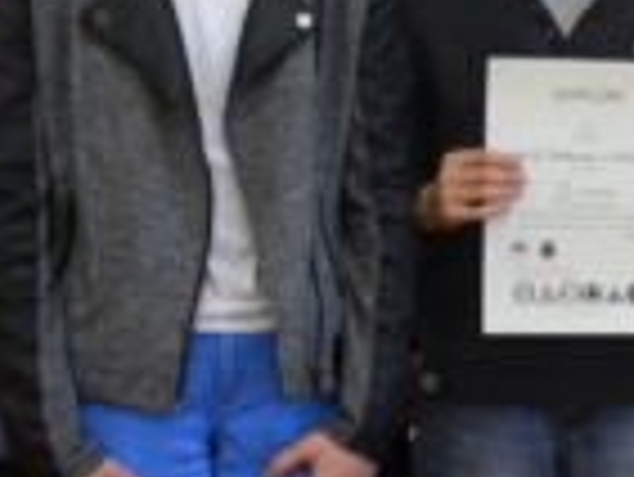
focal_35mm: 250
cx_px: 1758
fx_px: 4583
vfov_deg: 5.9
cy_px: 418
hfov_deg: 7.2
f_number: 4
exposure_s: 1/60
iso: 720
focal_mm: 24
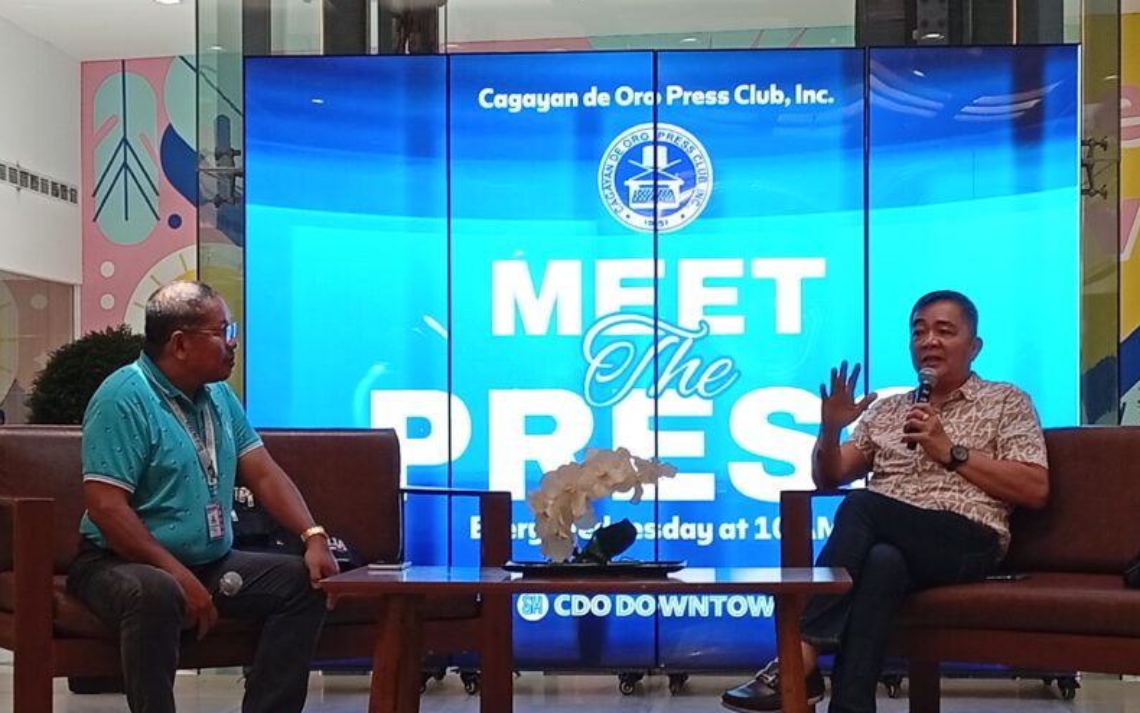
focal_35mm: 76
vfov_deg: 17.2
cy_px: 419
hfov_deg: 27.1
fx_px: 2362
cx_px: 574
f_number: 1.8
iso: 146
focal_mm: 3.98
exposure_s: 1/60
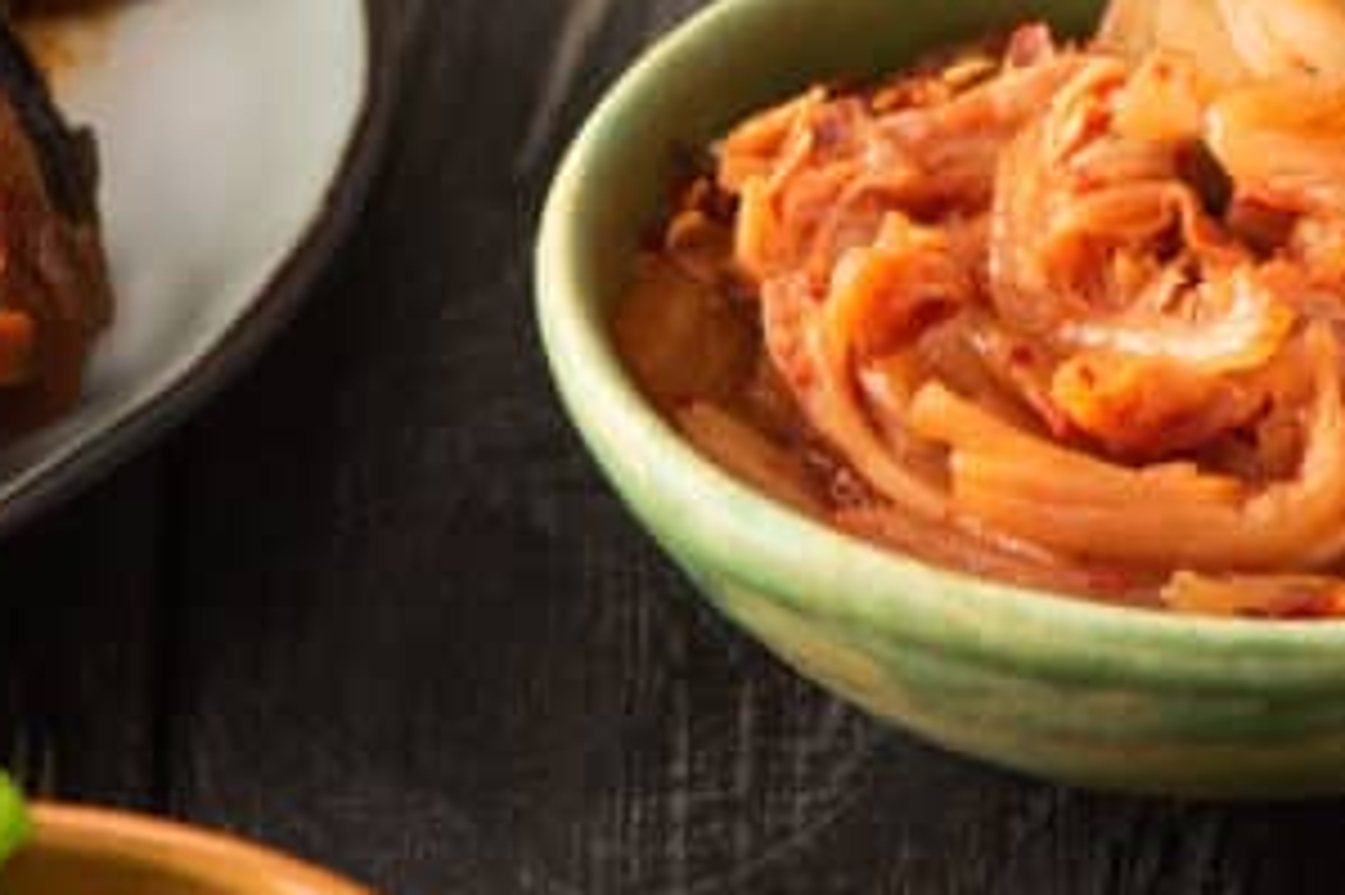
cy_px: 164
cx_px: 657
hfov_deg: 5.7
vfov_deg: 3.8
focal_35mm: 360
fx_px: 13442
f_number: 9
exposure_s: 1/160
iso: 200
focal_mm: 105
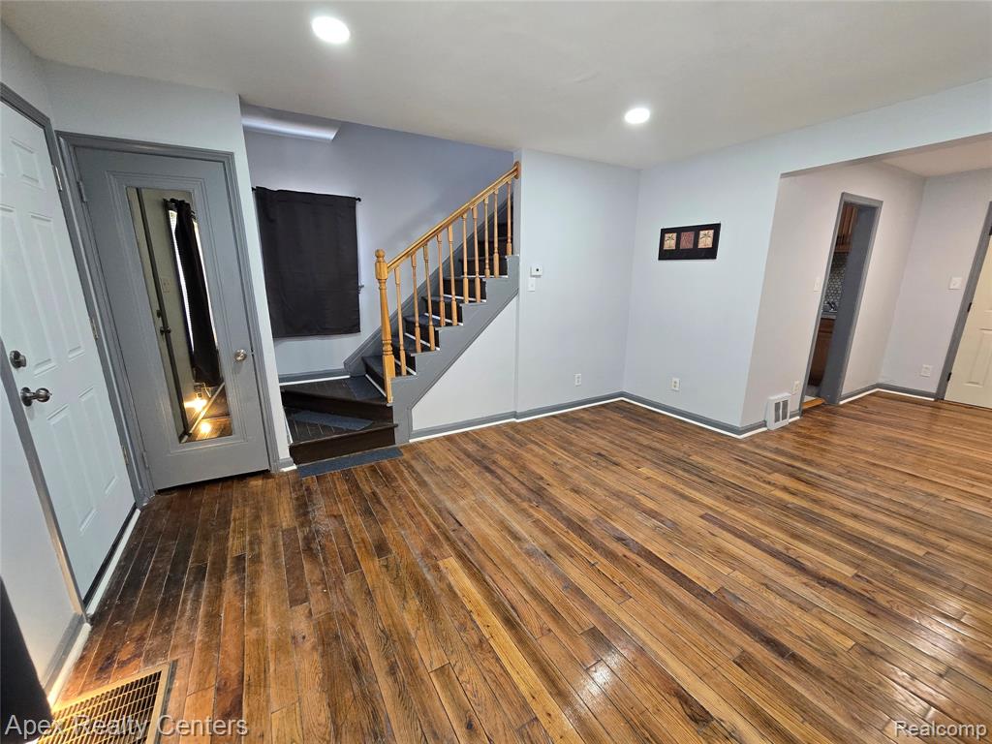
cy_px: 372
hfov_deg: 106.2
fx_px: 373
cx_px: 496
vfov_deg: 89.9
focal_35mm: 13
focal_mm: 2.2
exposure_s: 1/60
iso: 250
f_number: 2.2
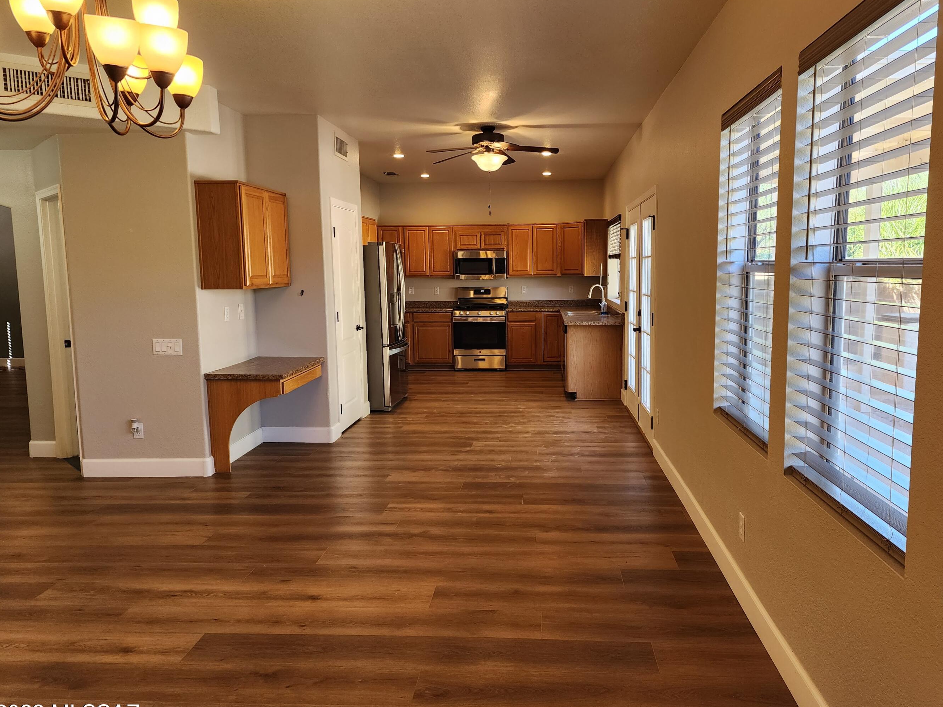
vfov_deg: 53.1
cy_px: 350
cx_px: 510
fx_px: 708
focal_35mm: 26
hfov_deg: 67.2
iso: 125
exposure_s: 1/120
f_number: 1.8
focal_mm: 6.4
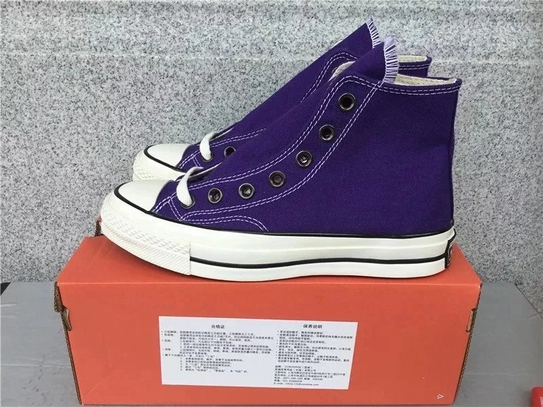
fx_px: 486
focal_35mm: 31
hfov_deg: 58.4
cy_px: 204
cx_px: 272
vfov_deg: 45.4
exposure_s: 1/582
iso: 25
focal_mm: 3.3
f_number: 2.4
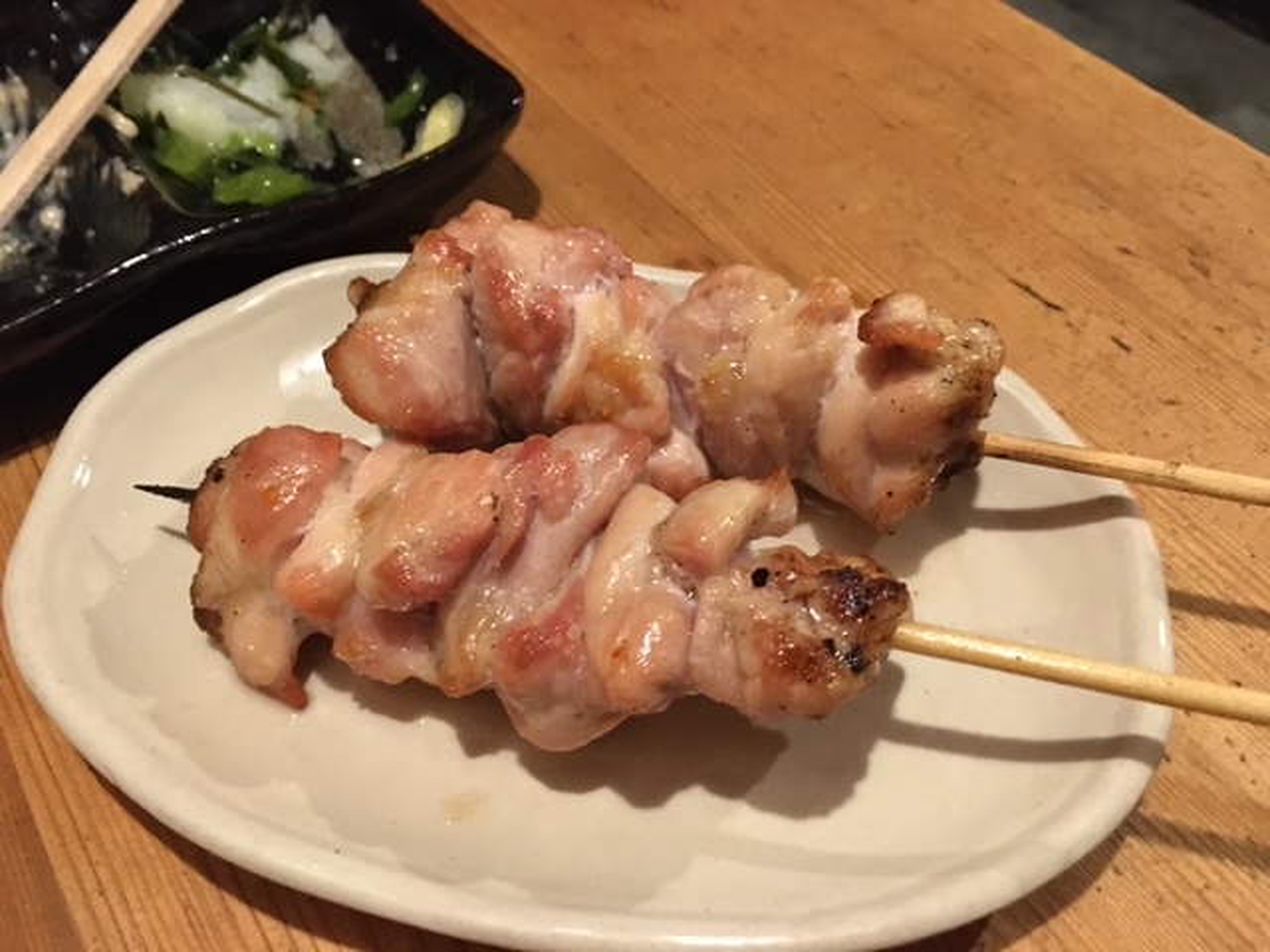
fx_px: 1064
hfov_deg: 61.7
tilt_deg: -52.9
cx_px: 635
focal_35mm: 29
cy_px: 476
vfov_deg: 48.2
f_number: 2.2
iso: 320
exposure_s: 1/15
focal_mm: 4.15
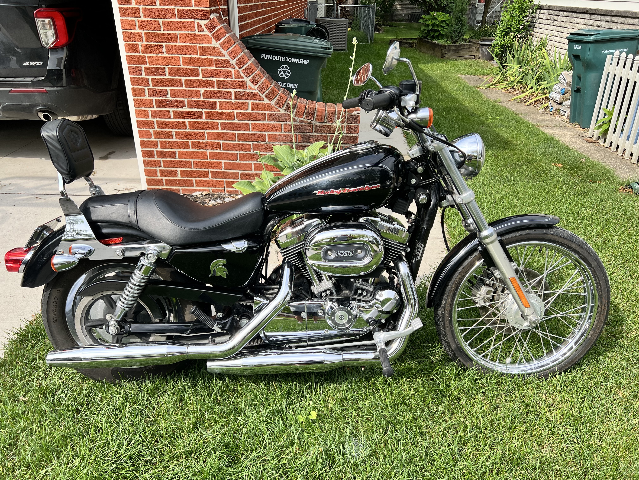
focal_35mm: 26
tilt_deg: -27.3
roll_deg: -0.7
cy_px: 240
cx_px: 320
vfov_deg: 53.1
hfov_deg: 67.3
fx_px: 480
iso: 50
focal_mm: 5.7
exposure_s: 1/1751
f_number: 1.5
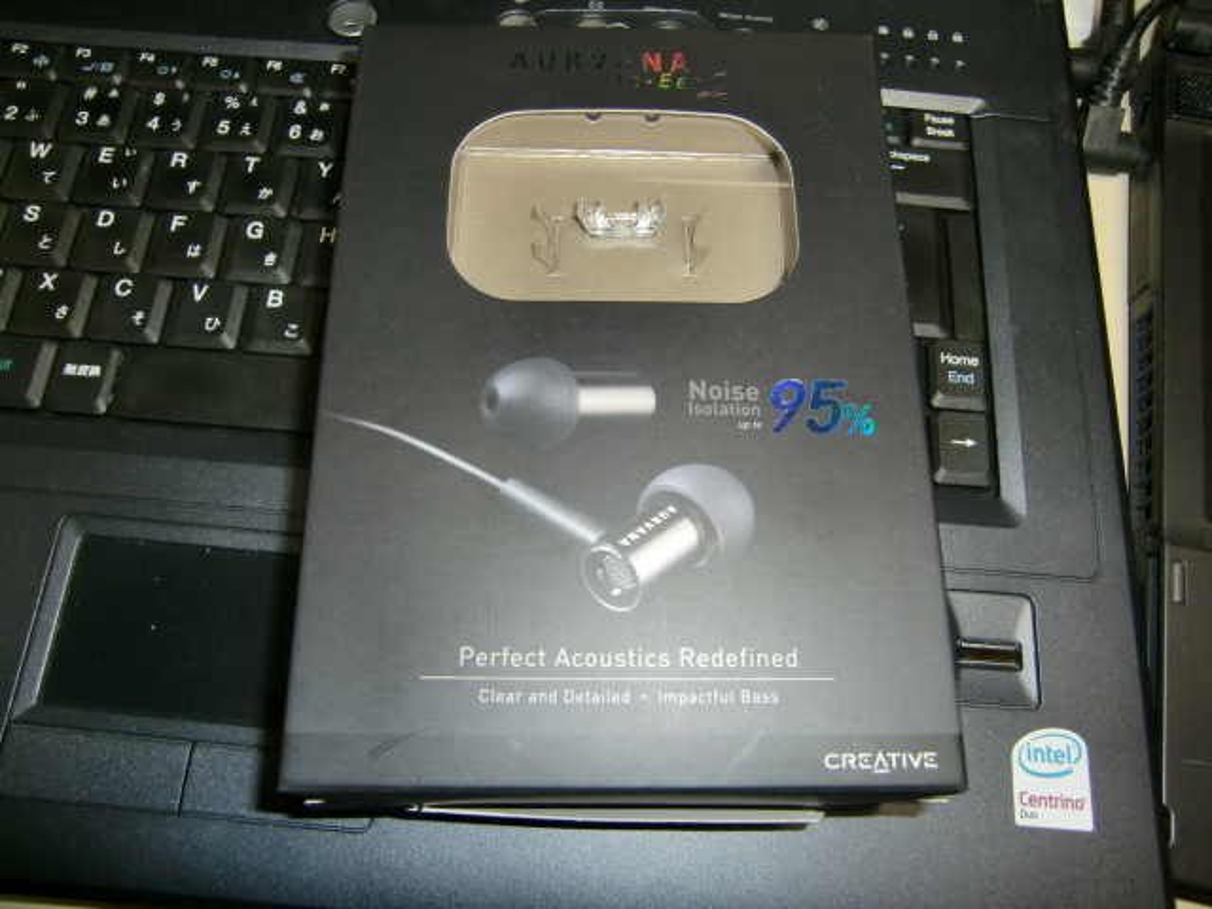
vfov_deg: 49.7
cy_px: 454
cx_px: 606
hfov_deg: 63.4
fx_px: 980
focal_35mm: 28
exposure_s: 1/60
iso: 64
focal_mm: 4.9
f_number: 2.6
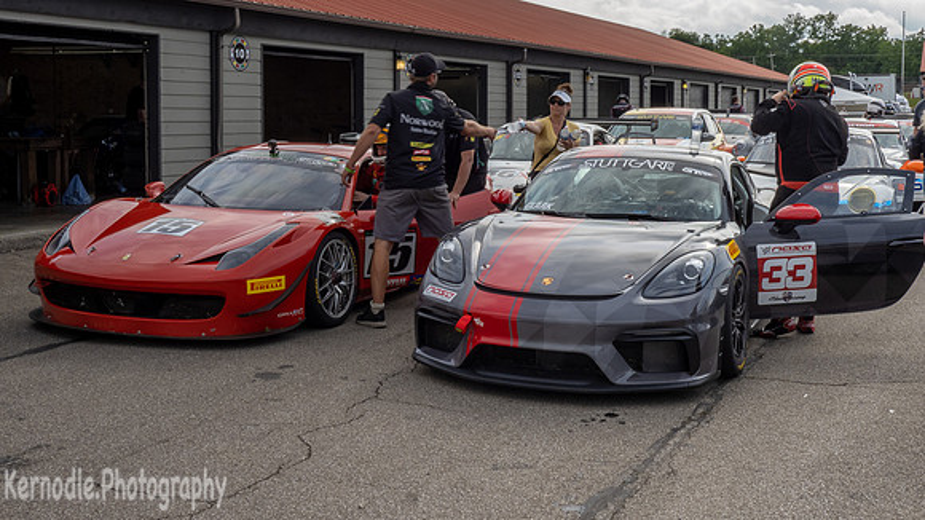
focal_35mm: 48
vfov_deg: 25.0
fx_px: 1166
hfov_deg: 43.3
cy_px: 160
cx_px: 477
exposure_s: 1/60
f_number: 18
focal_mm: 21
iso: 200
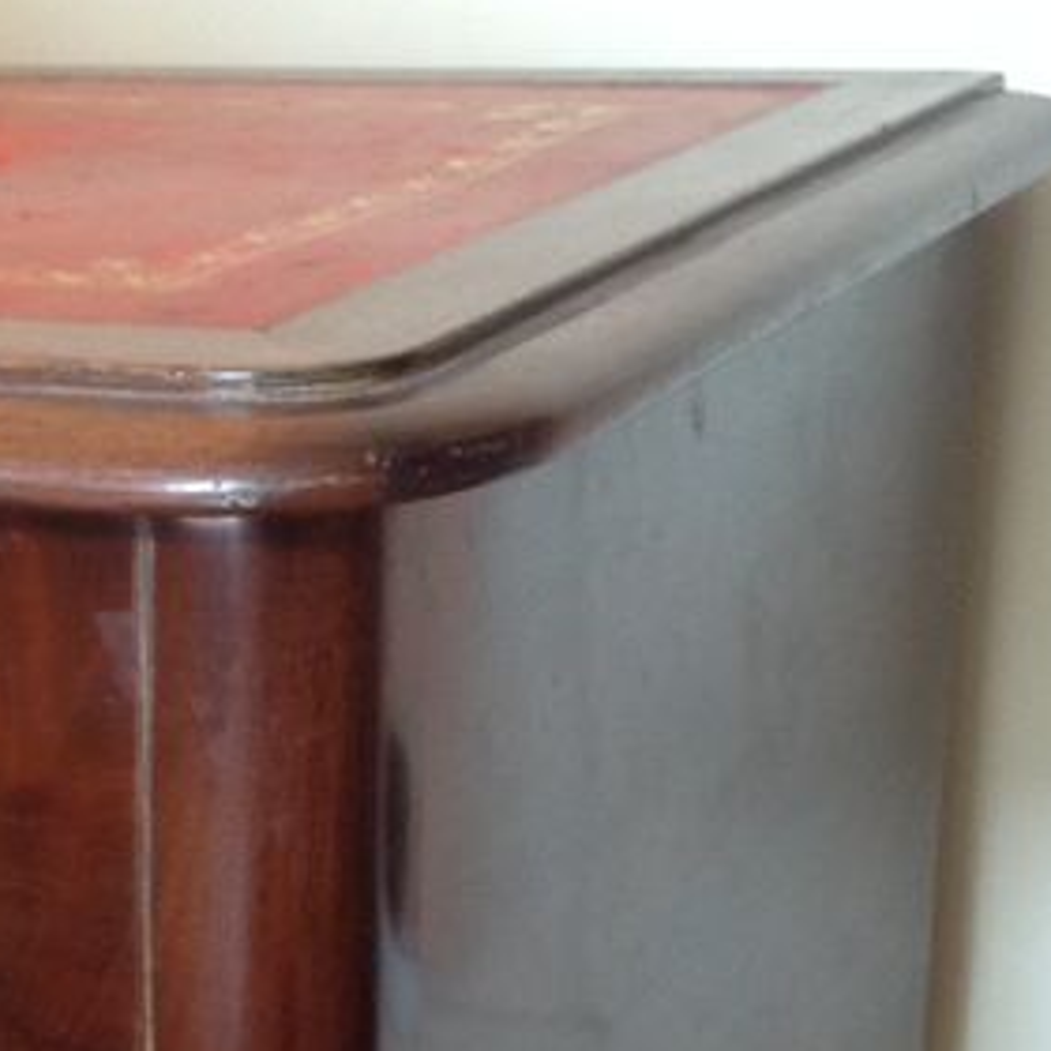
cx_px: -214
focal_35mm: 104
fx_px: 3572
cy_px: 1053
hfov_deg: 16.1
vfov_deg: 16.4
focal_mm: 3.3
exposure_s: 1/24
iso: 80
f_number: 2.4
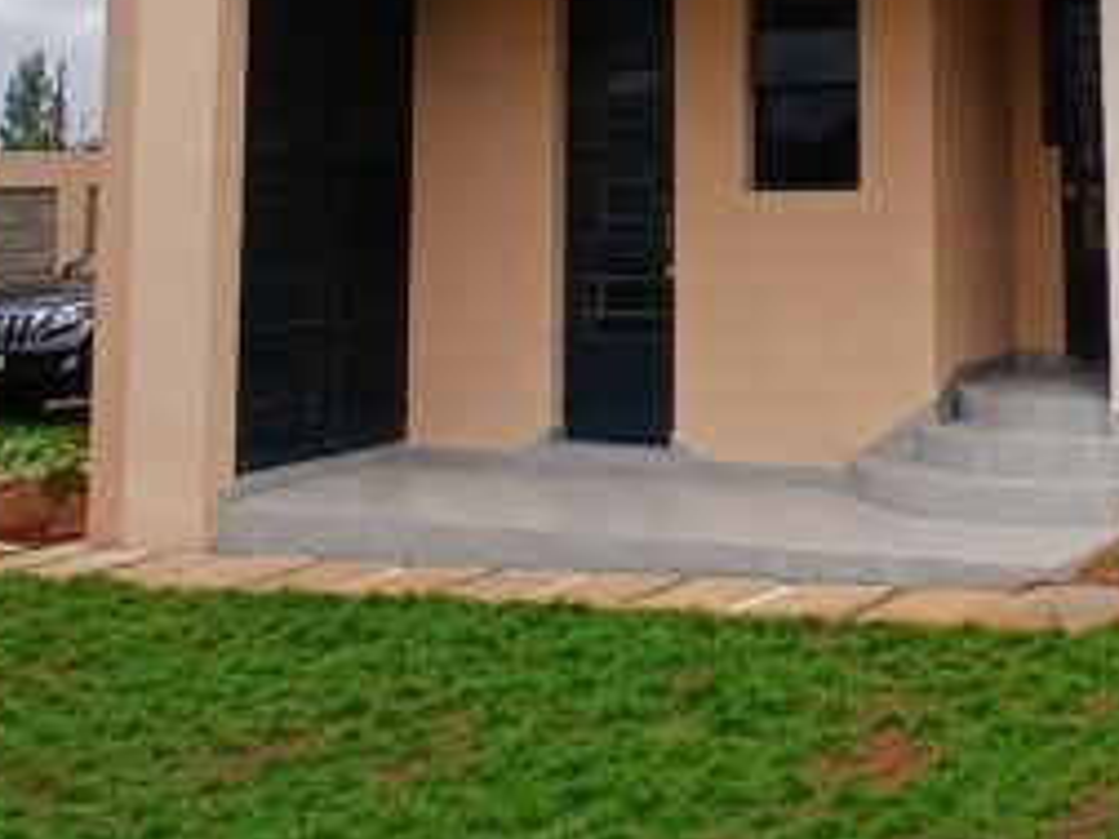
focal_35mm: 54
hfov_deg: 33.7
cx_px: 999
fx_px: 1746
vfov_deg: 25.3
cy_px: -53
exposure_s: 1/1577
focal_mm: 1.4
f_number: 2.2
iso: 50
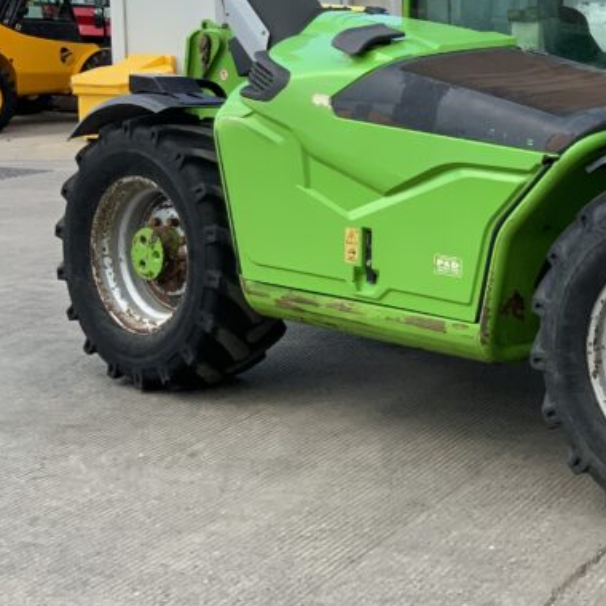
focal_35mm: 69
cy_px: 183
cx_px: 762
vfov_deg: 24.8
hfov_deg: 22.6
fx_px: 1367
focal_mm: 3
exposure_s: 1/1144
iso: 16
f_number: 1.8
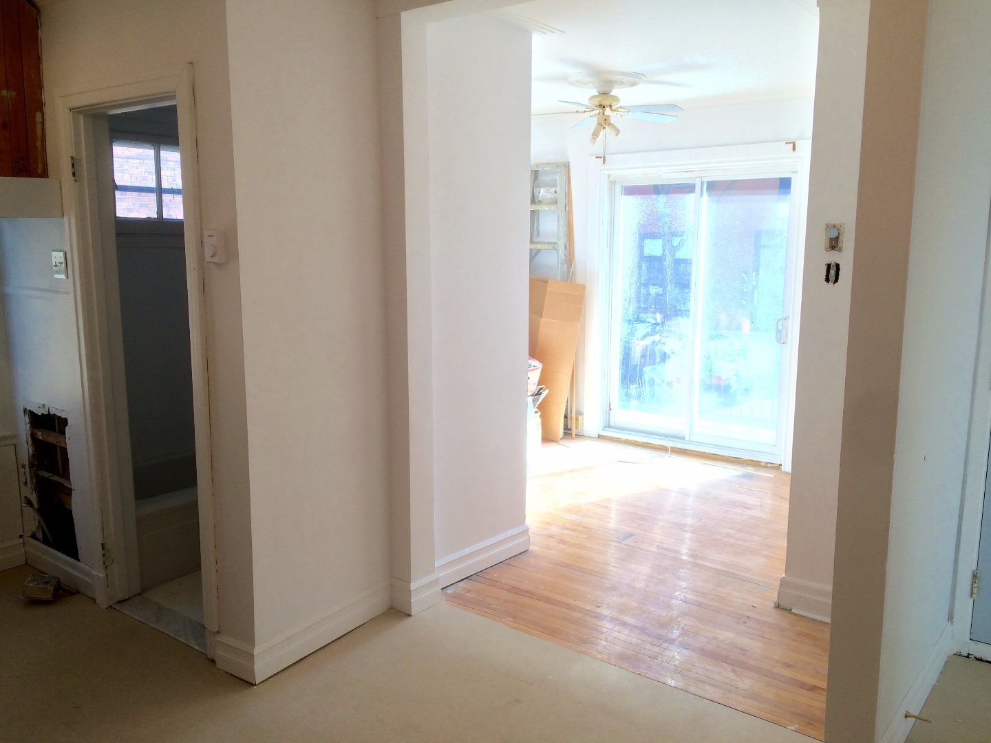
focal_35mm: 29
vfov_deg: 48.2
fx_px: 830
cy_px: 372
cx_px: 496
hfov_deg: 61.7
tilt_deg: -9.1
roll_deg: +1.4
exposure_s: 1/120
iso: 64
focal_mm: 4.15
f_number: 2.2
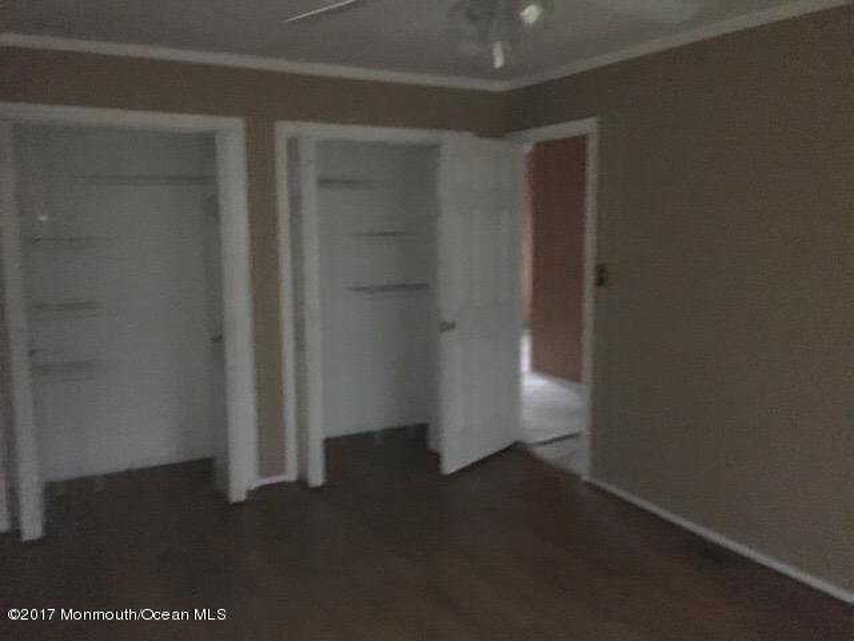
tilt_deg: -7.6
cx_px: 427
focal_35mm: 29
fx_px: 715
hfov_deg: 61.7
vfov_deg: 48.2
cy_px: 320
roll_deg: +0.2
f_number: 2.2
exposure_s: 1/15
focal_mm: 4.15
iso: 2000
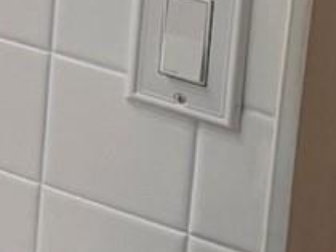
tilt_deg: -7.5
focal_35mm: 183
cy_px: -457
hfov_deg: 8.6
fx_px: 1774
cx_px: -730
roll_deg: -1.4
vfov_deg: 7.3
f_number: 1.78
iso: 125
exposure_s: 1/156
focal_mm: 6.76
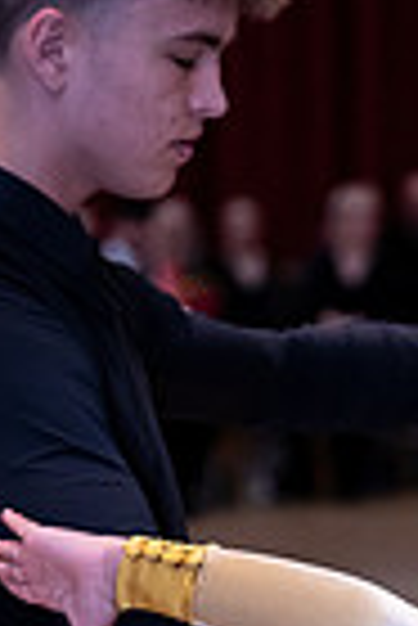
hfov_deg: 6.1
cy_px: 964
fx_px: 3926
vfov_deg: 8.9
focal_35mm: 226
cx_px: 485
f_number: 3.2
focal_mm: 70
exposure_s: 1/400
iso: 4000
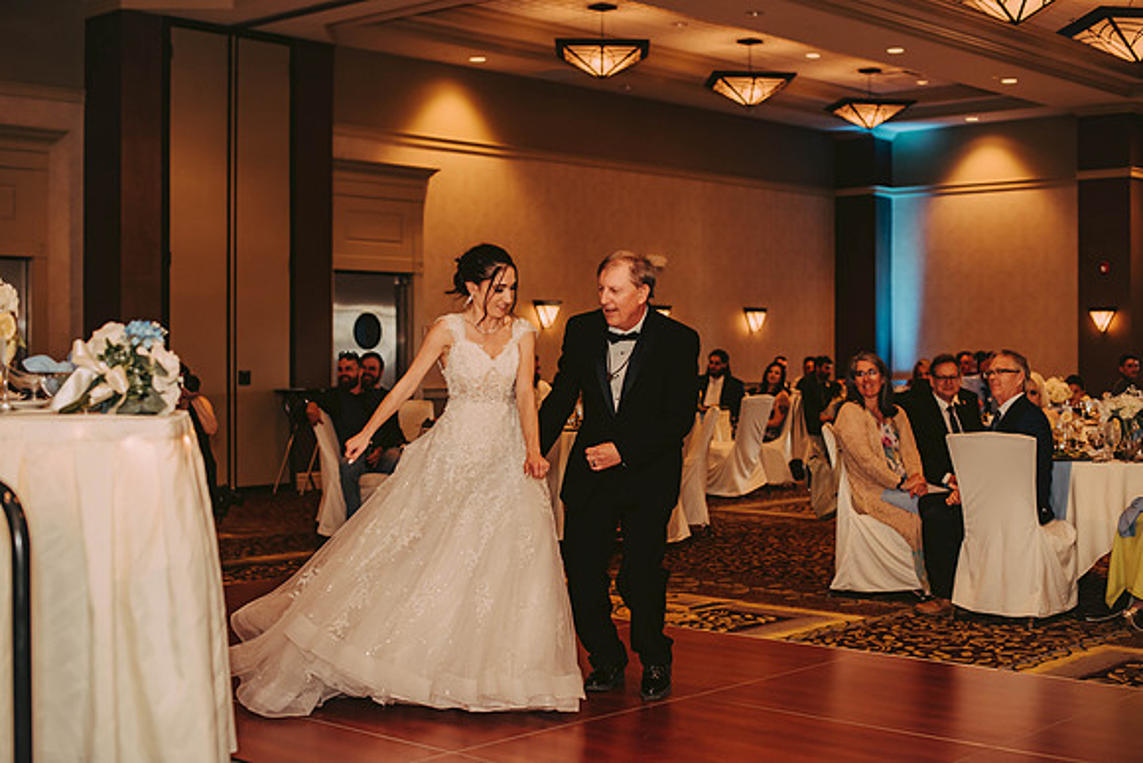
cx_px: 572
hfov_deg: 39.6
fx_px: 1588
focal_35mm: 50
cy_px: 382
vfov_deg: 27.0
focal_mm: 50
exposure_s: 1/125
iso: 800
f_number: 2.5
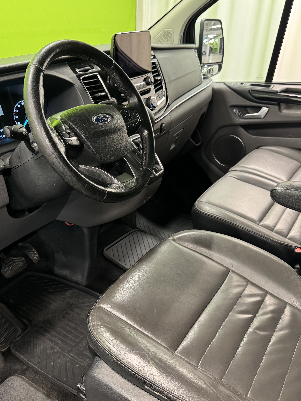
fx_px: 383
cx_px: 114
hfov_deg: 42.6
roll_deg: -1.2
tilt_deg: -27.1
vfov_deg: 55.3
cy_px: 205
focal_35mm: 33
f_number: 1.78
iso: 400
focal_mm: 6.76
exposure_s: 1/50
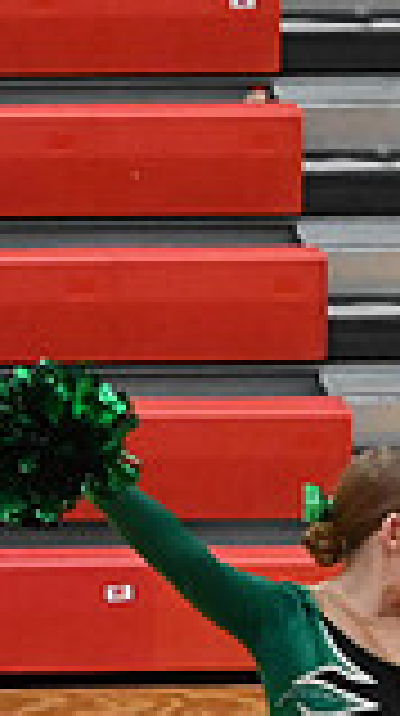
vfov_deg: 3.2
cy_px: 727
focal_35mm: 666
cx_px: -724
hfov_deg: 1.8
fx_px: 12605
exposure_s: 1/400
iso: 8000
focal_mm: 116
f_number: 4
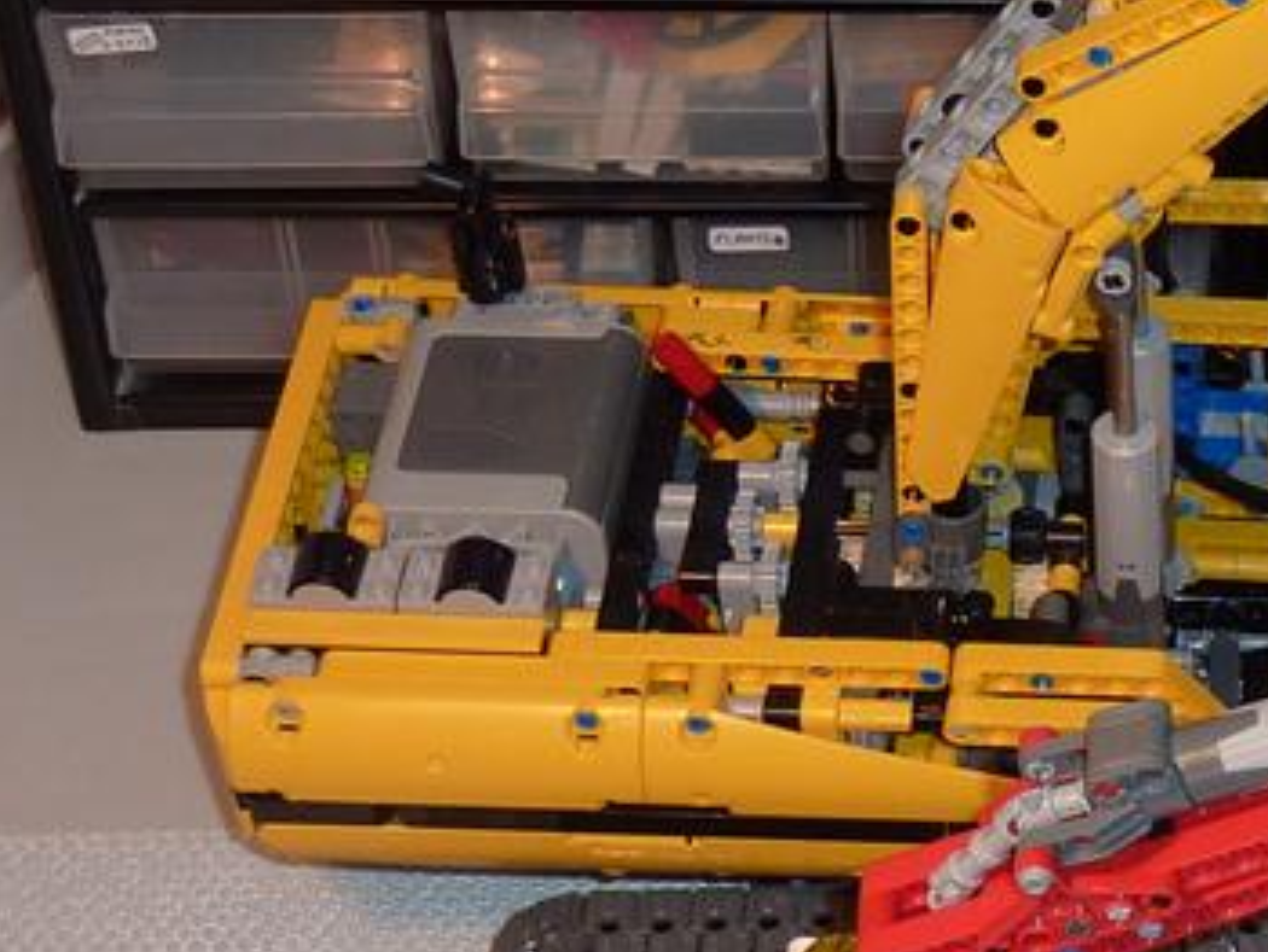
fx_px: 4289
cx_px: 1703
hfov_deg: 15.9
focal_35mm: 117
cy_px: 561
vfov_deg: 12.7
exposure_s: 1/30
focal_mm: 6.5
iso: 100
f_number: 3.6
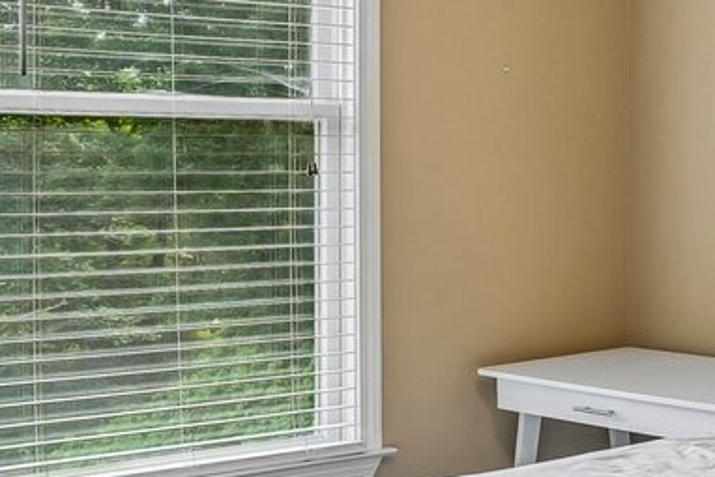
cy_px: 188
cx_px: 1048
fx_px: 1490
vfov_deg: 18.2
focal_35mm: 75
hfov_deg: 22.5
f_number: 8
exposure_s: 1/13
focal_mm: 14
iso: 320
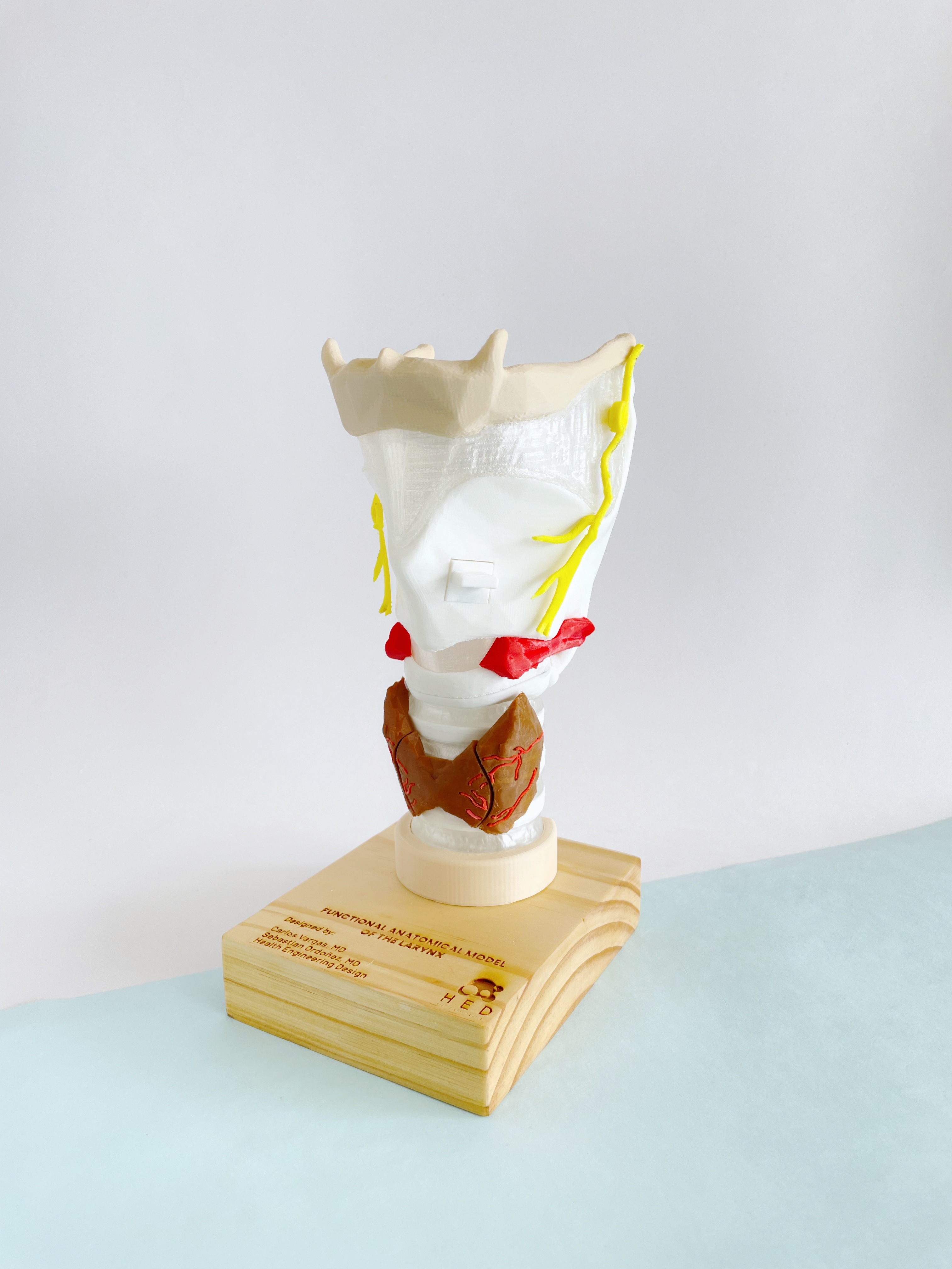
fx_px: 953
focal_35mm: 26
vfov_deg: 67.3
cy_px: 634
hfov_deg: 53.1
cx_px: 476
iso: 40
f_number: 1.6
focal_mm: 4.2
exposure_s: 1/121
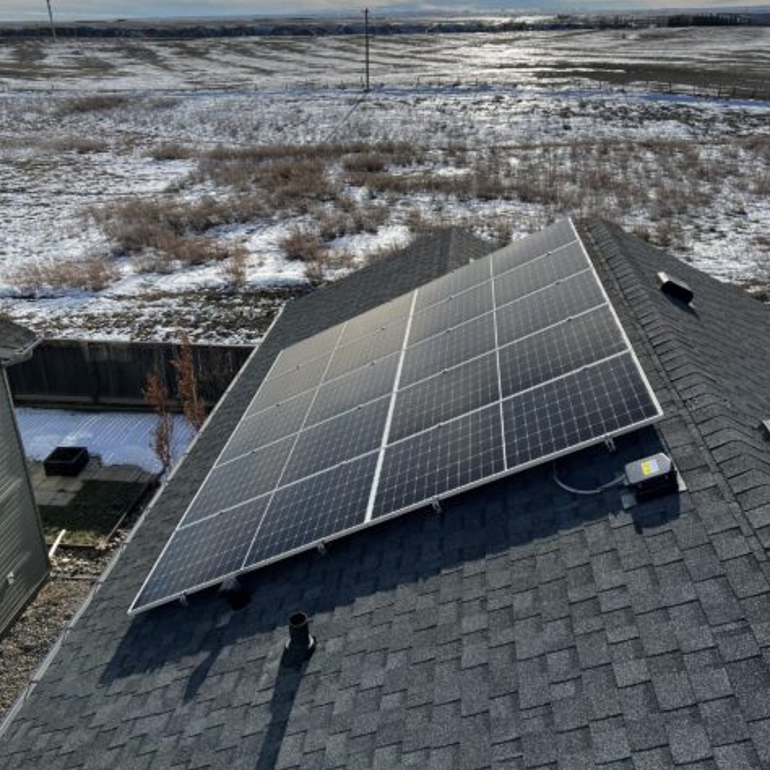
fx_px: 780
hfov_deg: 52.5
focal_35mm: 31
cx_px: 387
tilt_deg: -21.4
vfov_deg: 52.5
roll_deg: +0.8
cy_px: 377
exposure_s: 1/3831
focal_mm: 5.7
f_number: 1.5
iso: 50
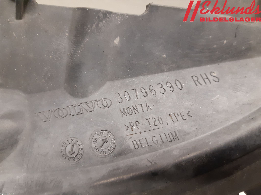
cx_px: 130
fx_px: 196
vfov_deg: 53.1
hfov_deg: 67.3
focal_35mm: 26
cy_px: 98
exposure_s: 1/25
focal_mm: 3.93
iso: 200
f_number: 1.7
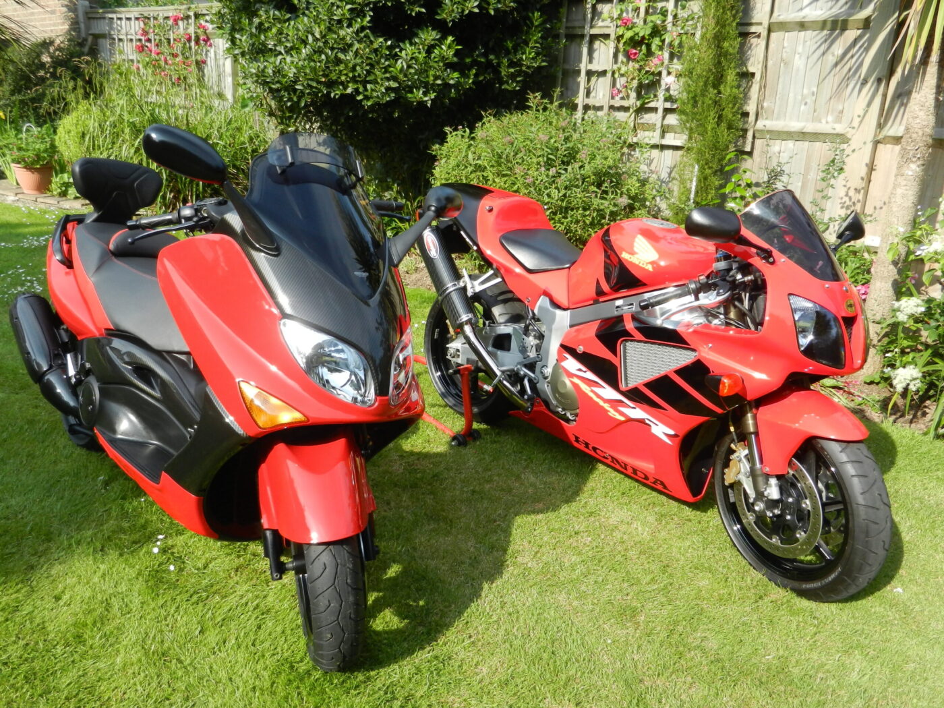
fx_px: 791
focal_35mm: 29
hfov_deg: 61.7
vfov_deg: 48.2
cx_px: 472
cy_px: 354
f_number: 3.6
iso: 160
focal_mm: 5.1
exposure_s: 1/640
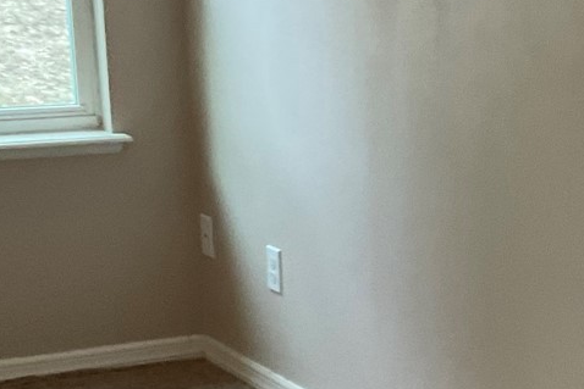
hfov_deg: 18.3
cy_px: 362
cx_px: 827
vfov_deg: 13.4
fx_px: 1639
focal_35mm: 101
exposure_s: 1/60
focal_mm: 3
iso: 125
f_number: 1.8
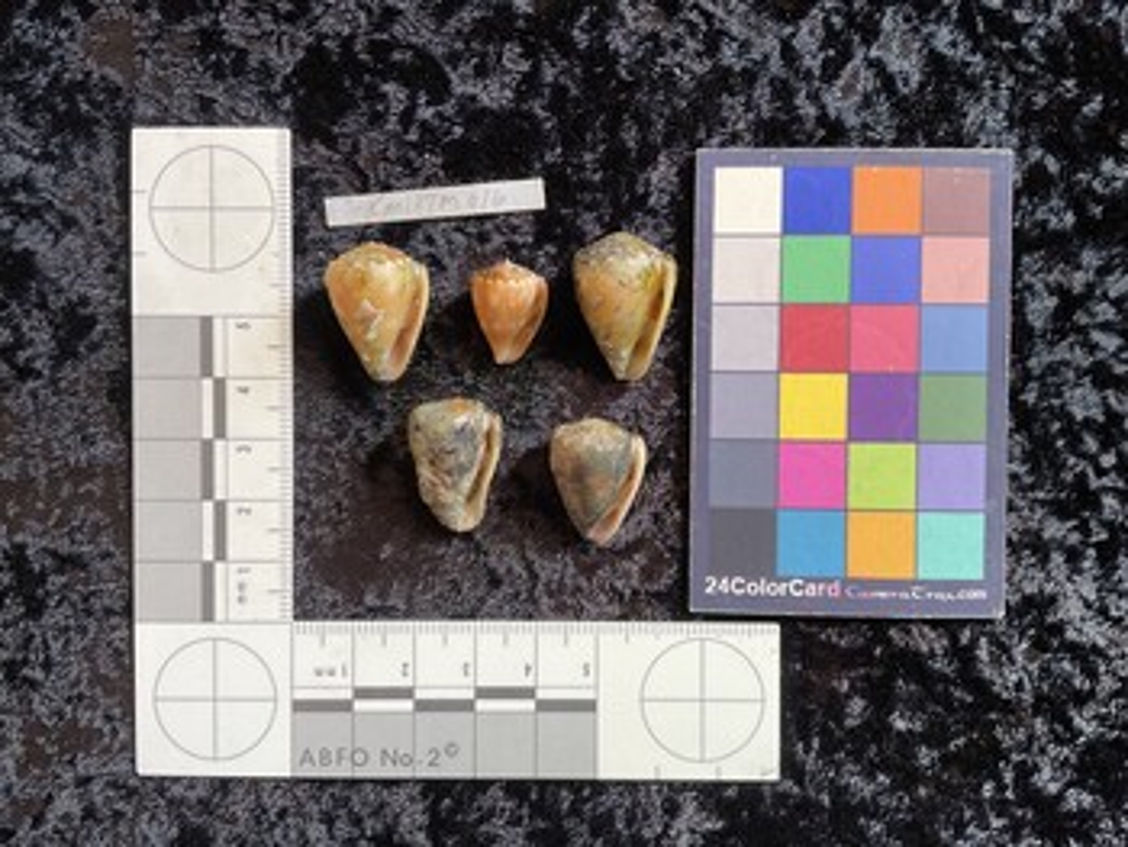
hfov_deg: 61.6
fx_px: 946
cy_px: 424
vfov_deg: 48.3
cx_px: 564
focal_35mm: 29
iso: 64
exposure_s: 1/100
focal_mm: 3
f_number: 1.8
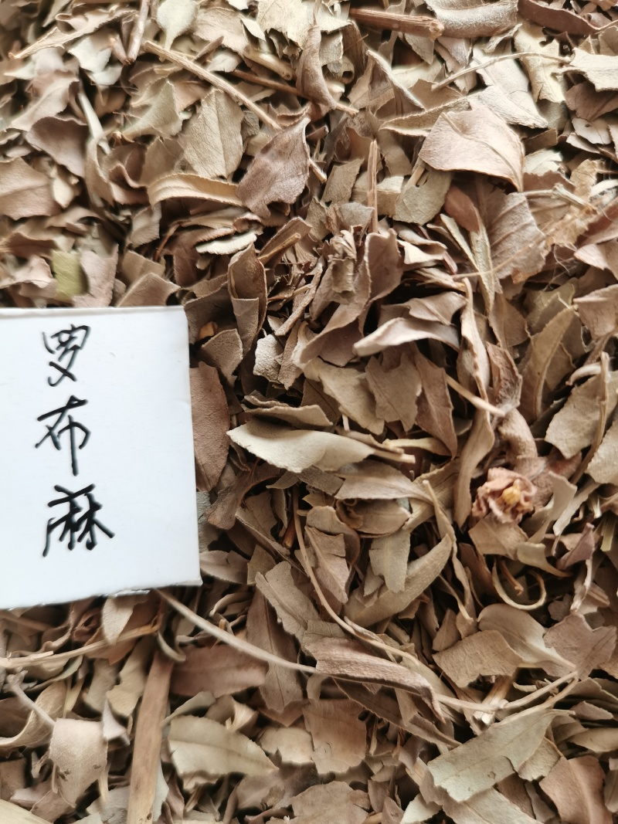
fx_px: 643
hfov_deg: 51.3
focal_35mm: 27
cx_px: 309
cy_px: 412
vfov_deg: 65.3
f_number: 1.8
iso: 160
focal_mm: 5.58
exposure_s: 1/50
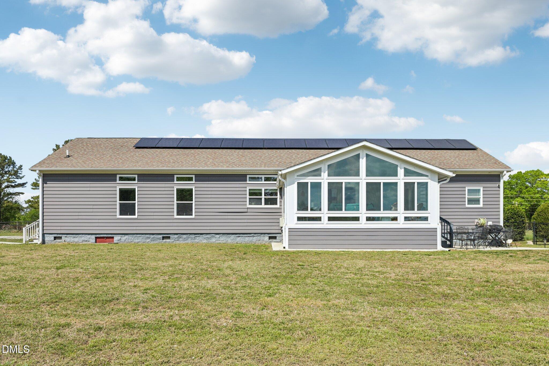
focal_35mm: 24
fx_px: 366
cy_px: 183
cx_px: 274
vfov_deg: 53.1
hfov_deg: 73.7
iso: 200
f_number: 9
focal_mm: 24
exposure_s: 1/1000
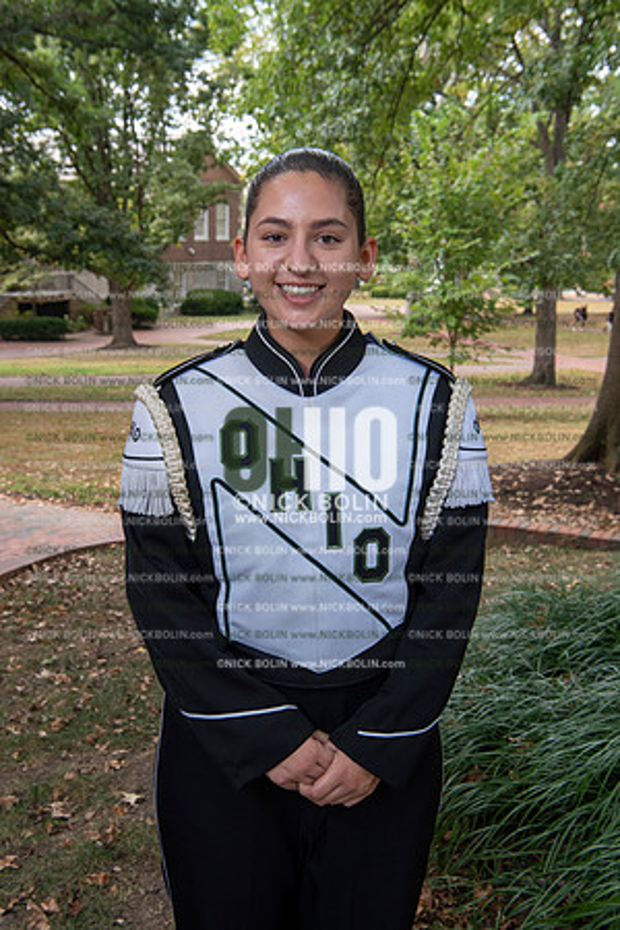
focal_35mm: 44
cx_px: 310
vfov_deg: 44.5
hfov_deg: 30.5
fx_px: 1137
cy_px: 465
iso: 500
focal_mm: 44
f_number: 8
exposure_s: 1/100
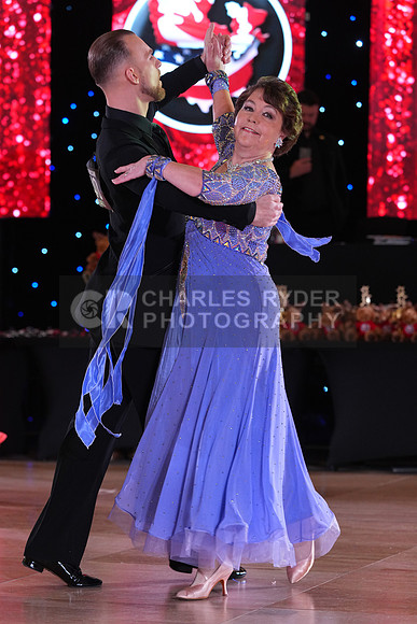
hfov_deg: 10.2
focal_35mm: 135
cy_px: 312
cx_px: 208
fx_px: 2344
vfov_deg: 15.2
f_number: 4.5
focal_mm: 135
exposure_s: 1/250
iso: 2500
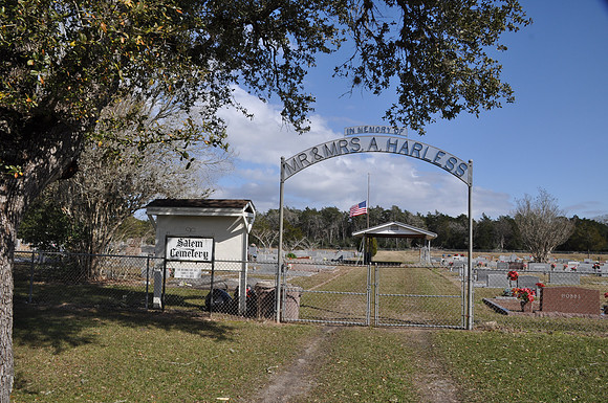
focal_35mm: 27
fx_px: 455
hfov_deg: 67.5
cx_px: 304
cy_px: 202
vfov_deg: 47.8
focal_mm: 18
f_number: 13
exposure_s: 1/160
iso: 200
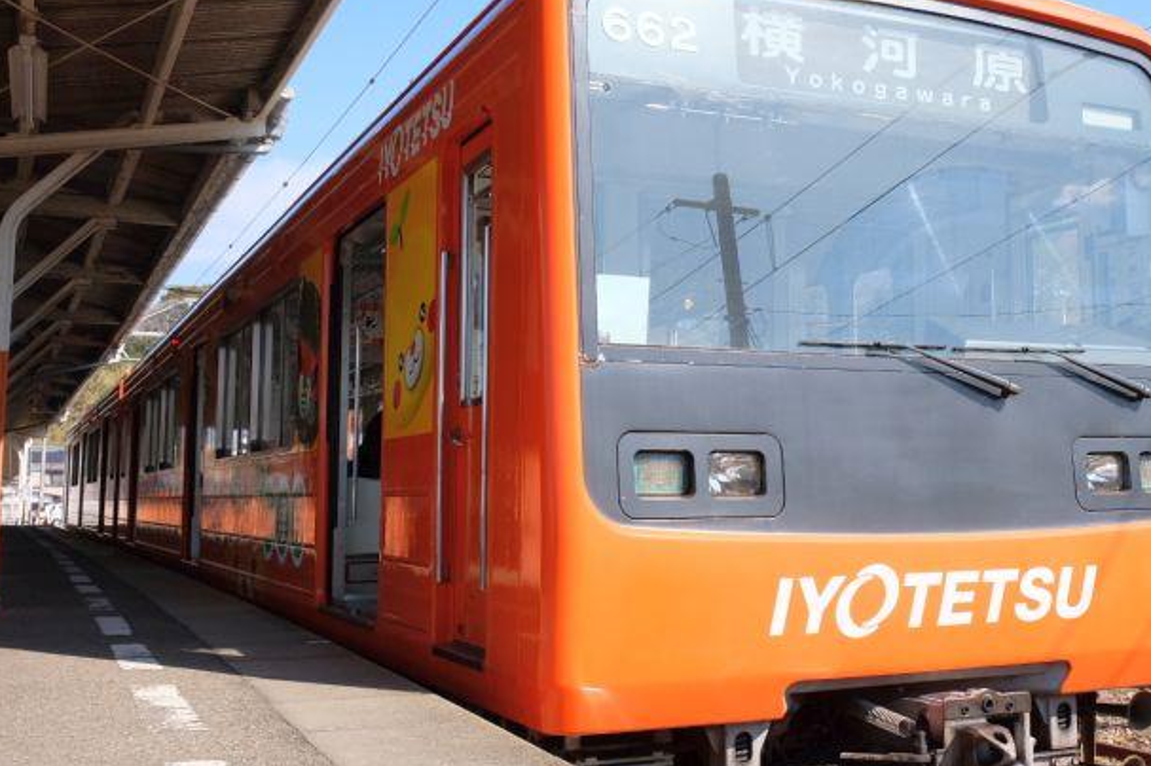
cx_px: 745
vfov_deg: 29.1
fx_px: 1470
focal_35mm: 46
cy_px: 307
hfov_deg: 42.3
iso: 400
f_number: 8
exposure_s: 1/420
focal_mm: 20.5
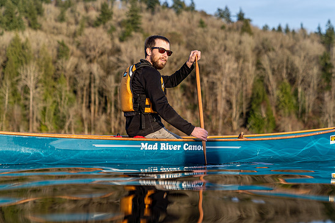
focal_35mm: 74
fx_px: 689
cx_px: 173
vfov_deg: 18.4
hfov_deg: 27.3
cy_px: 109
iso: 100
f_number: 2.8
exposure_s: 1/1000
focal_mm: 70
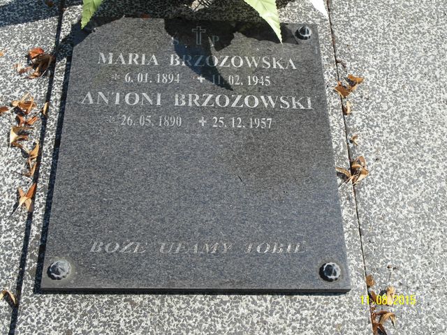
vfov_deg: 34.3
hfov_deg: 44.8
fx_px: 542
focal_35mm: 42
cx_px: 224
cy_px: 168
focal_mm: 9.1
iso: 80
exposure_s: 1/500
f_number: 4.4
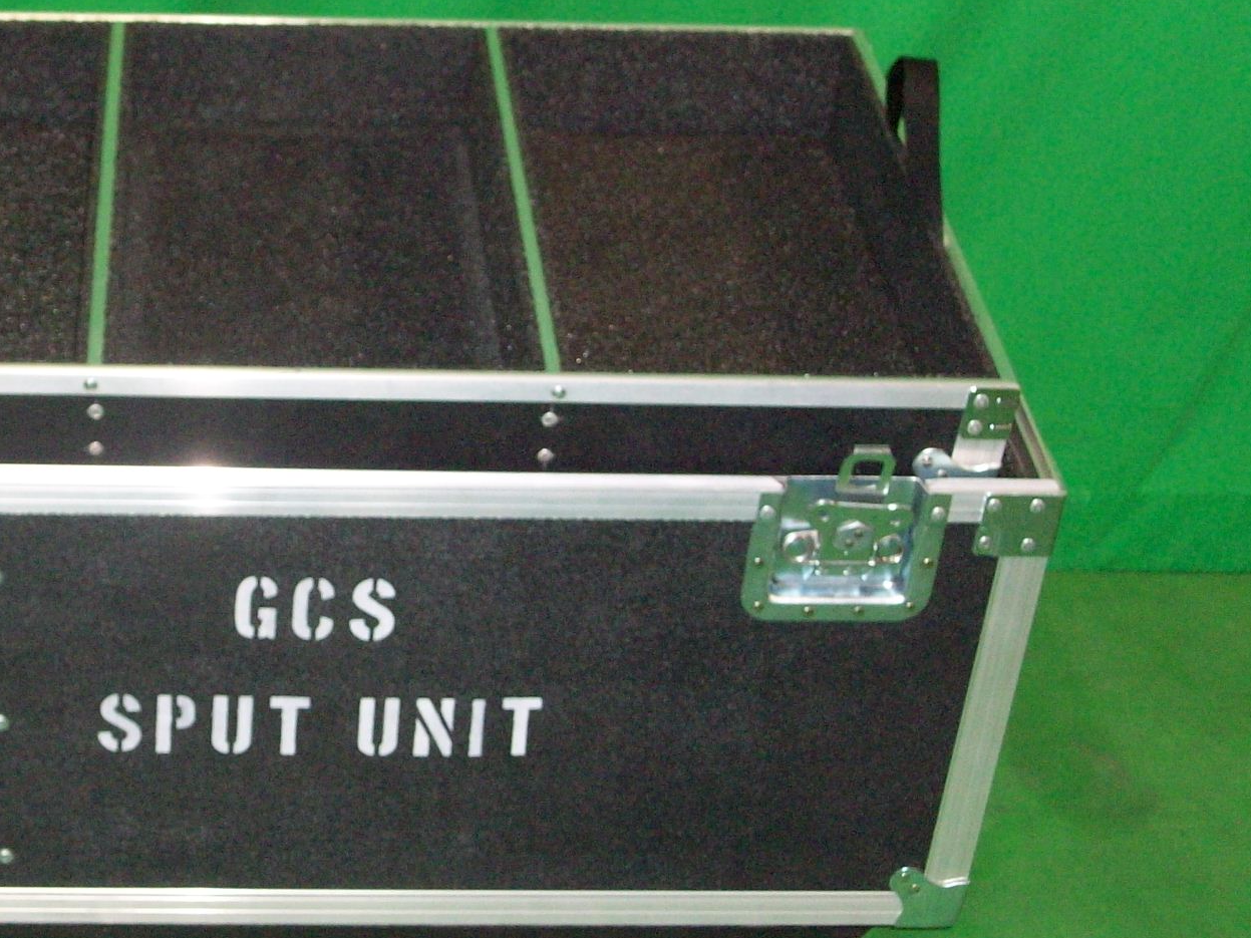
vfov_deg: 21.3
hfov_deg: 27.9
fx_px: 2493
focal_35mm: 69
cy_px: 423
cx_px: 351
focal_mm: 7.1
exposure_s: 1/65.1
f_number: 3.2
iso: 200
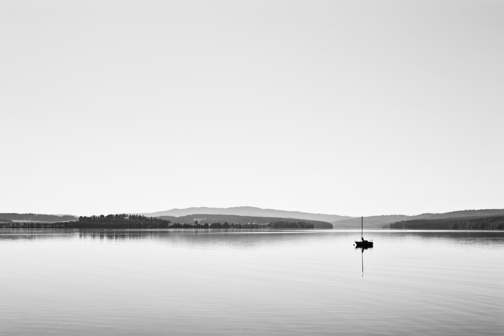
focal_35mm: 50
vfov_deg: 27.0
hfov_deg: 39.6
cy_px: 168
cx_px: 252
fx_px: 700
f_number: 7.1
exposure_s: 1/500
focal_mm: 50
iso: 100
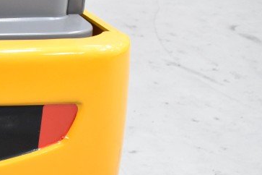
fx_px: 793
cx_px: -166
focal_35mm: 109
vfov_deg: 12.1
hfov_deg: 16.5
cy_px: 236
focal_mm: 22
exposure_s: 1/30
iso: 1600
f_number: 5
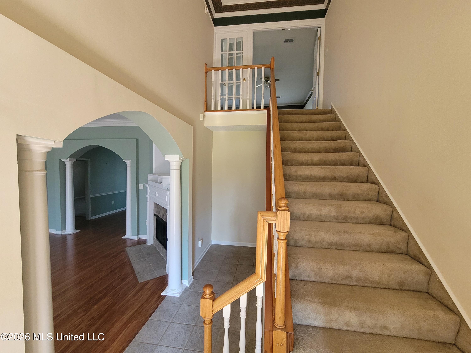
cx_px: 236
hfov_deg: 106.2
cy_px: 176
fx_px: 177
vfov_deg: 89.9
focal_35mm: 13
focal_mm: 2.2
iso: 400
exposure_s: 1/60
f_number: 2.2
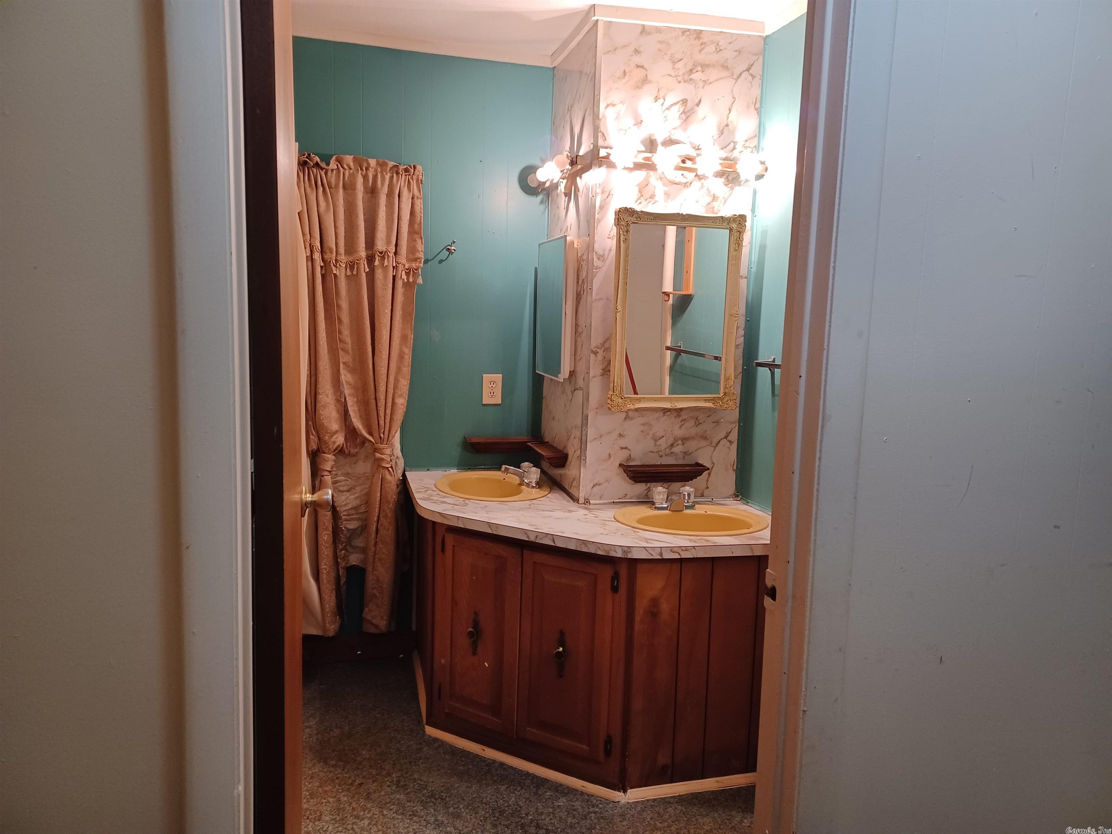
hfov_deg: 69.4
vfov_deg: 54.9
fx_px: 803
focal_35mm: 25
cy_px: 417
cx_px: 556
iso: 320
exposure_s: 1/30
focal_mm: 4.6
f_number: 1.8
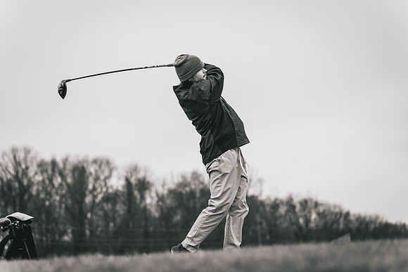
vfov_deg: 15.3
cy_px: 136
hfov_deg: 22.8
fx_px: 1012
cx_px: 204
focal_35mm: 89
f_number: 2.8
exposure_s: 1/6400
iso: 640
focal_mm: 86
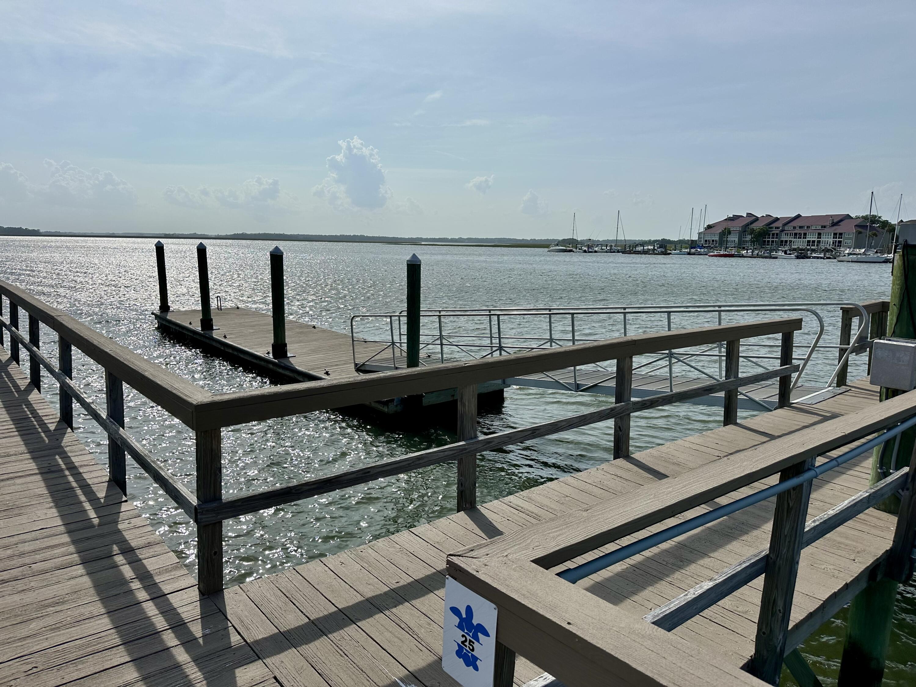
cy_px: 344
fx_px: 635
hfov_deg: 71.6
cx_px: 458
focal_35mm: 24
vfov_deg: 56.8
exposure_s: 1/13699
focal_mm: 6.86
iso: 80
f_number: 1.78
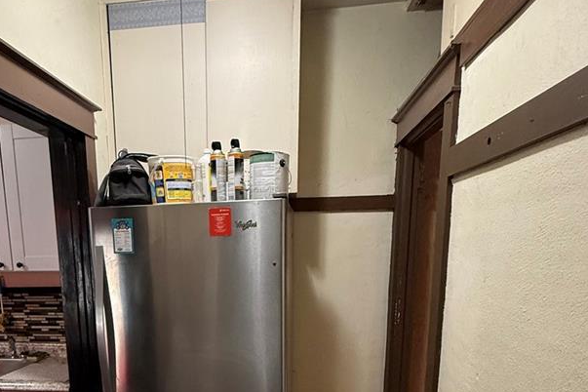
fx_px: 474
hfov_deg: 62.7
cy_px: 342
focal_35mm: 29
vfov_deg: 41.8
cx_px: 216
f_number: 2.2
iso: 500
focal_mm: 2.22
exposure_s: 1/60
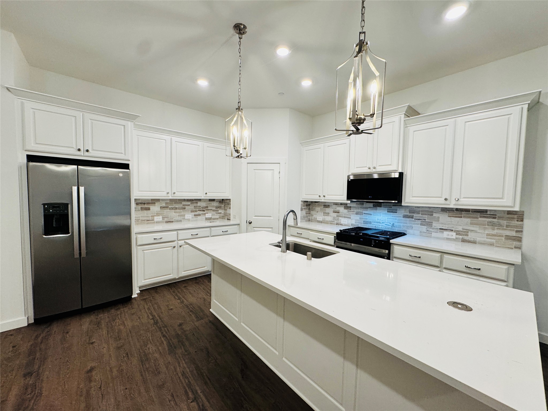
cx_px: 274
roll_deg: -1.5
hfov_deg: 102.1
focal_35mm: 14
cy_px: 206
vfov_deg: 85.7
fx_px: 222
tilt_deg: -4.2
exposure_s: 1/120
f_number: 2.2
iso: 200
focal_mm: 2.22
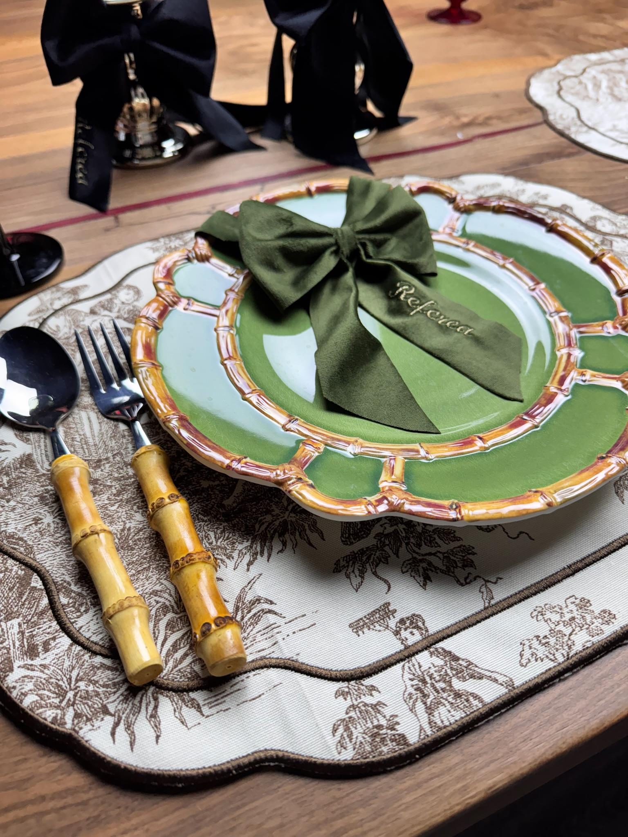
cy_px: 418
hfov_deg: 56.8
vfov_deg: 71.6
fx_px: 581
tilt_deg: -47.9
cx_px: 314
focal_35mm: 24
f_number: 1.78
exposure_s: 1/100
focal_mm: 6.76
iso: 200
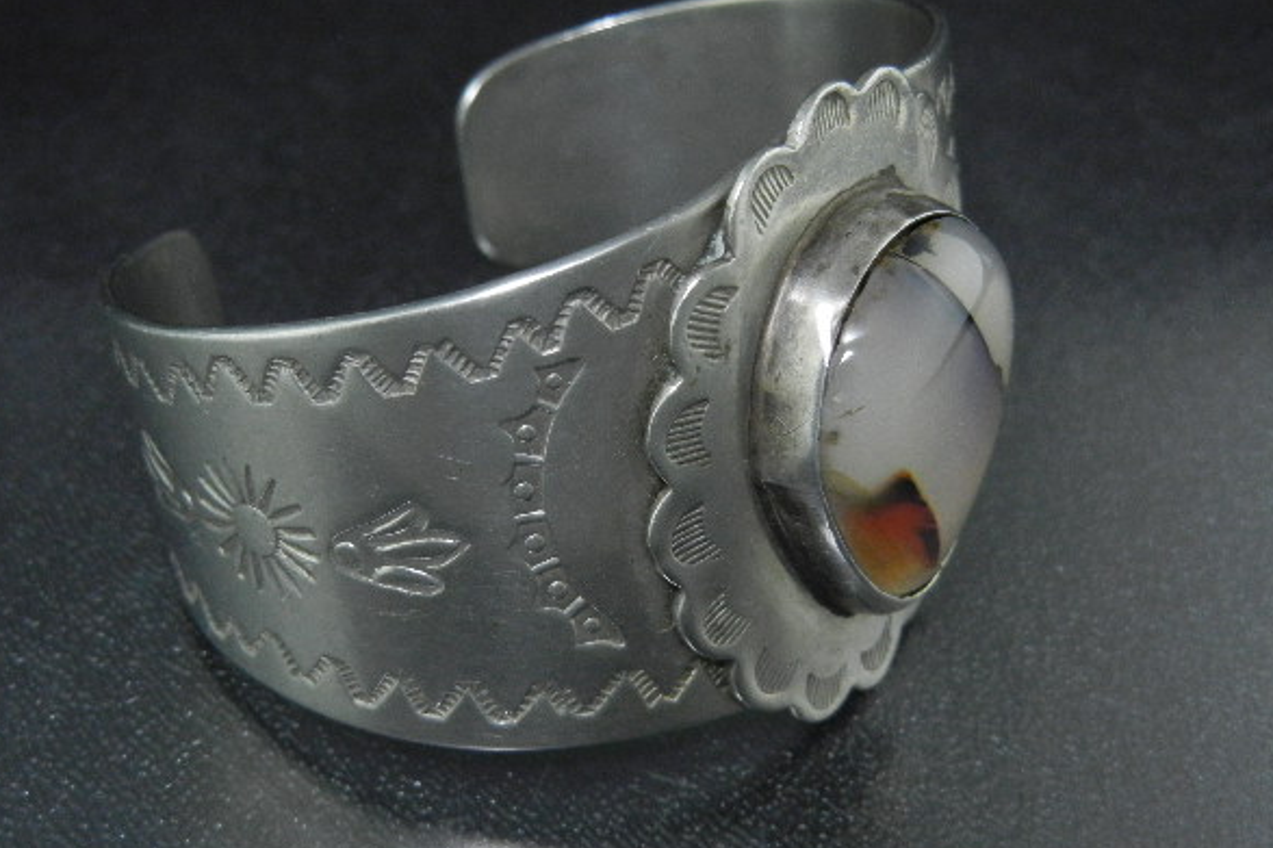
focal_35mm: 59
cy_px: 408
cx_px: 594
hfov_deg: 33.9
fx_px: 2086
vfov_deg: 23.0
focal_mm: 9.3
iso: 800
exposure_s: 1/30
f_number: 7.8
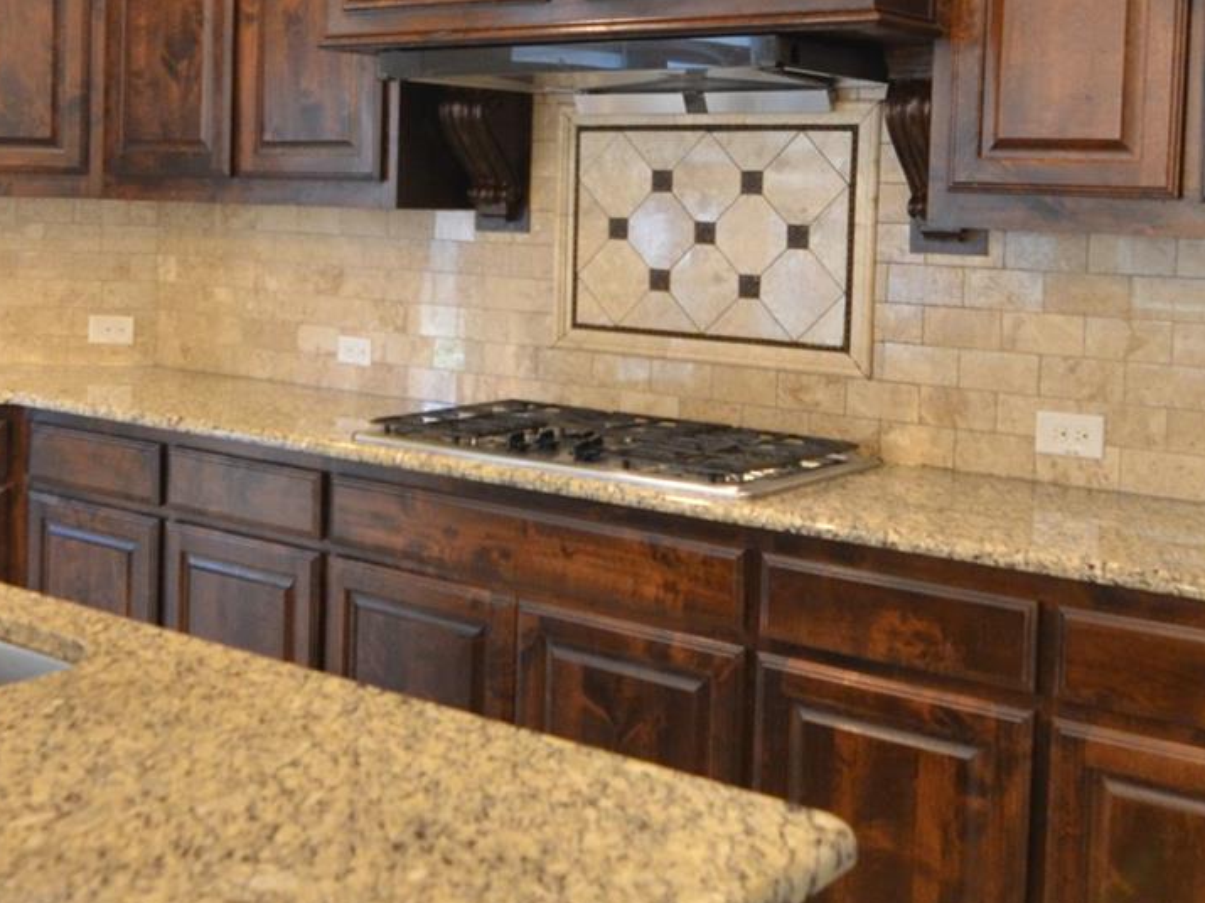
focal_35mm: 45
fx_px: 1579
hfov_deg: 41.5
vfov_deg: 31.5
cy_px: 249
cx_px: 465
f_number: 3.2
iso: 800
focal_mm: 11
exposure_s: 1/40
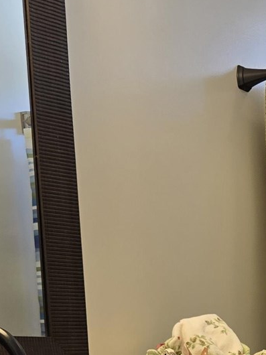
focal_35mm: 100
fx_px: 1025
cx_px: 360
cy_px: 464
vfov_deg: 18.3
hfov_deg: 14.1
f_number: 1.8
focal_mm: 5.4
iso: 50
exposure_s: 1/120
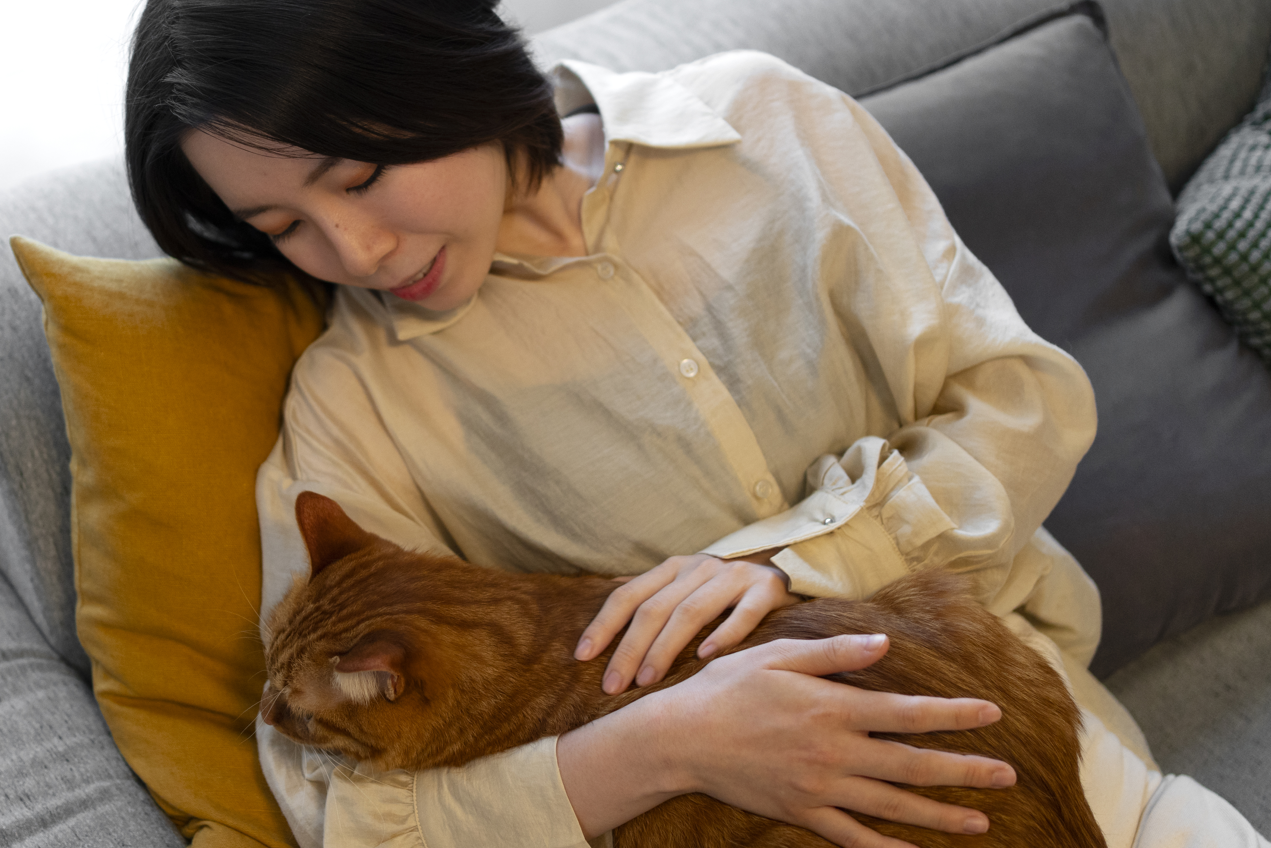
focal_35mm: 51
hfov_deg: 38.8
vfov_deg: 26.5
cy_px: 445
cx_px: 535
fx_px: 1801
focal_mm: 35
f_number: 2.2
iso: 800
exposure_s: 1/250
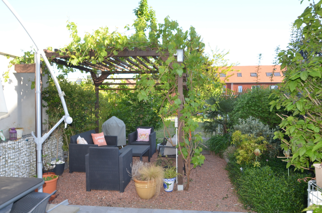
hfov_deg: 70.5
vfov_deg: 50.2
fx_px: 228
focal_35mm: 26
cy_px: 106
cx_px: 161
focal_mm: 17
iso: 200
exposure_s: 1/250
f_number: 4.2
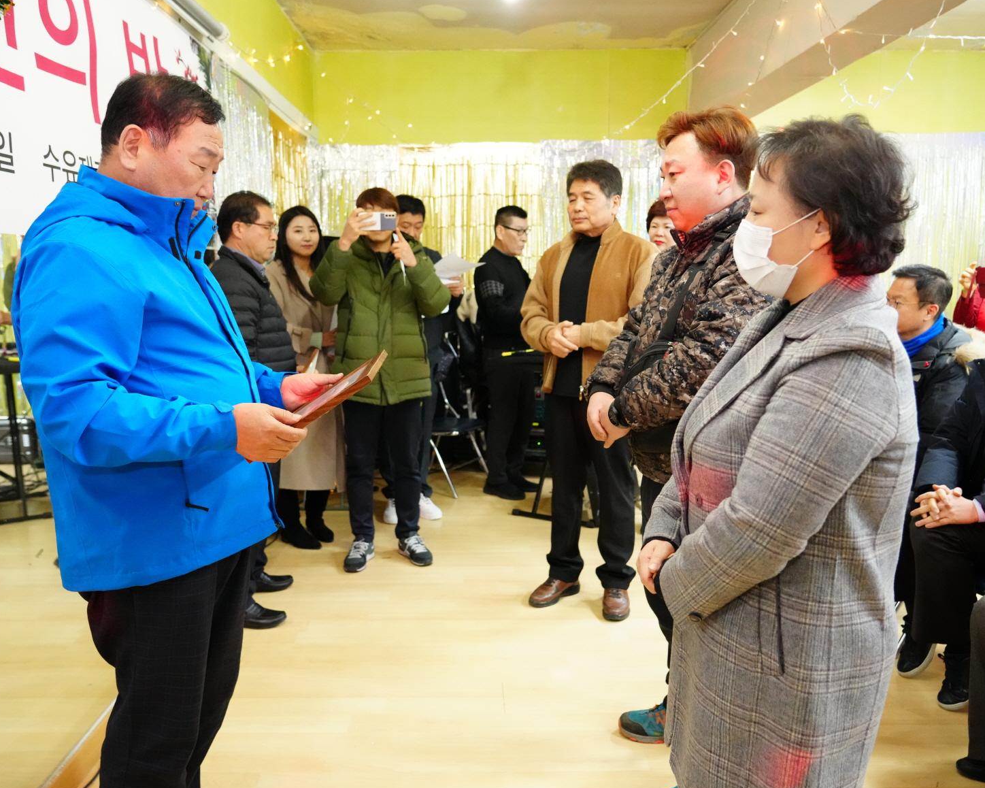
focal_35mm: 28
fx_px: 816
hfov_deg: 62.2
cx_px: 461
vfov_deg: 51.5
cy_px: 394
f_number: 4
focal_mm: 24
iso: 8000
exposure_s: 1/160
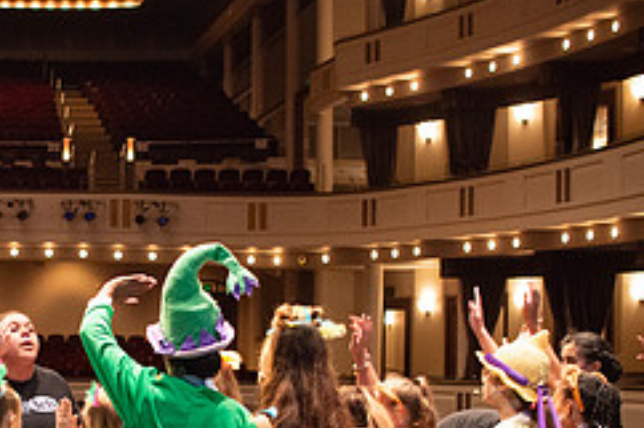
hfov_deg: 23.7
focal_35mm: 84
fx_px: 1502
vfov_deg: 16.0
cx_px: 96
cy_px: 392
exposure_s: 1/320
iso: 6400
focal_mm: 35
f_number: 2.8
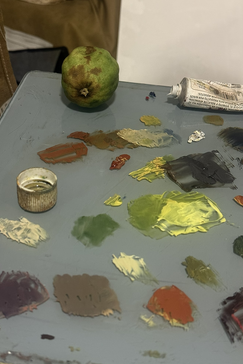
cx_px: 117
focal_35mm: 51
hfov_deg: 26.5
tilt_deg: -39.2
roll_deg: -4.0
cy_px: 183
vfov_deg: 38.9
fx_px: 516
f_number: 1.78
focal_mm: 6.76
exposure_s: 1/40
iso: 400
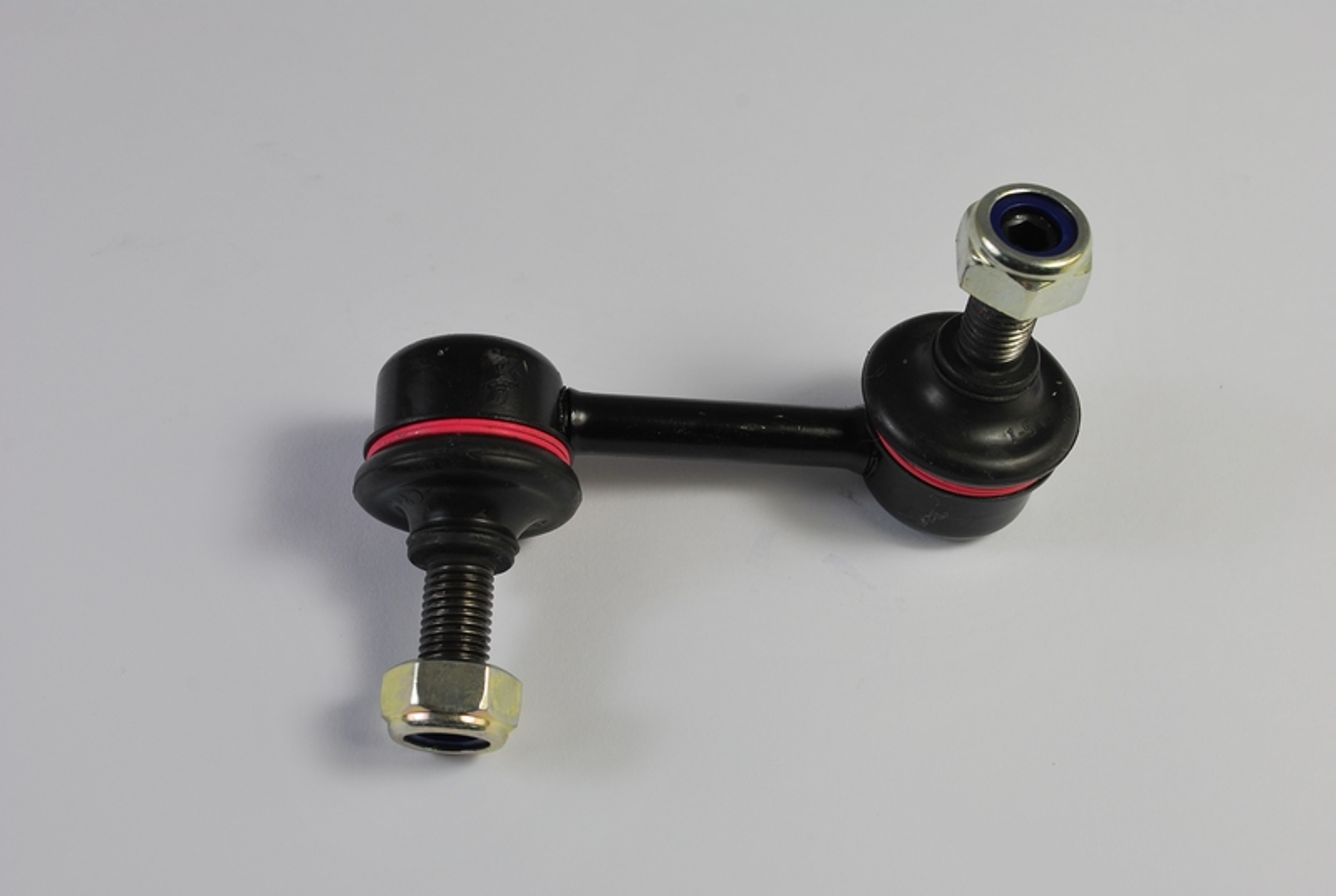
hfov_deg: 35.0
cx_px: 668
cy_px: 448
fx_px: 2120
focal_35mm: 57
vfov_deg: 23.9
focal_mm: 38
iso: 140
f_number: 9
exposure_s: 1/30
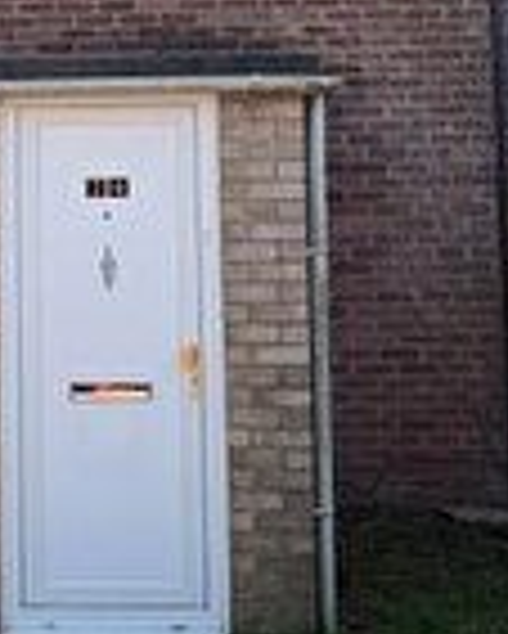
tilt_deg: +5.9
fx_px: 1277
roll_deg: +0.8
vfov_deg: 27.3
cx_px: 9
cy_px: 115
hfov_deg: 21.8
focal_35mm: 68
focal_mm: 2.22
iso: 40
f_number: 2.2
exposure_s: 1/763
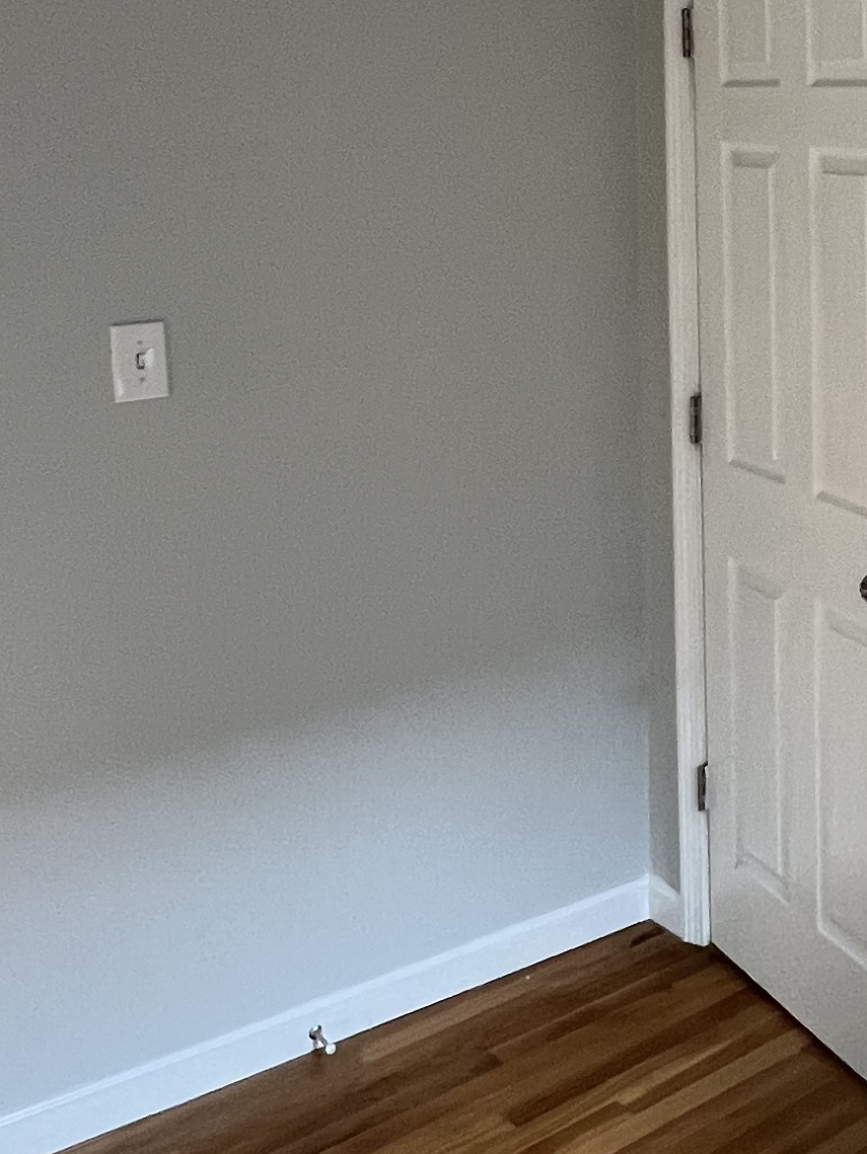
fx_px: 1535
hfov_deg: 27.8
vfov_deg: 39.9
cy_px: 270
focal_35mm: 46
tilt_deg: -6.0
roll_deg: -0.9
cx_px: 1032
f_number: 1.8
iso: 200
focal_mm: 1.57
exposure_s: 1/120
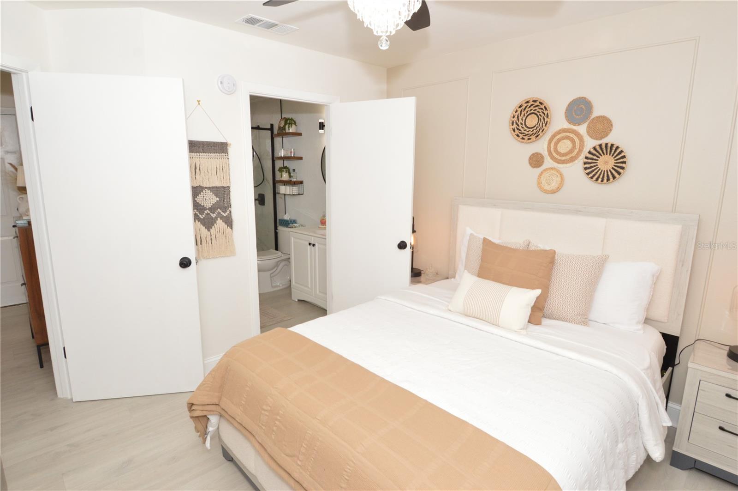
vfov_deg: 67.3
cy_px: 246
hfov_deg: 90.1
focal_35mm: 18
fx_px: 369
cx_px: 369
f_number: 9
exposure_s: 1/80
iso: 800
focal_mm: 12
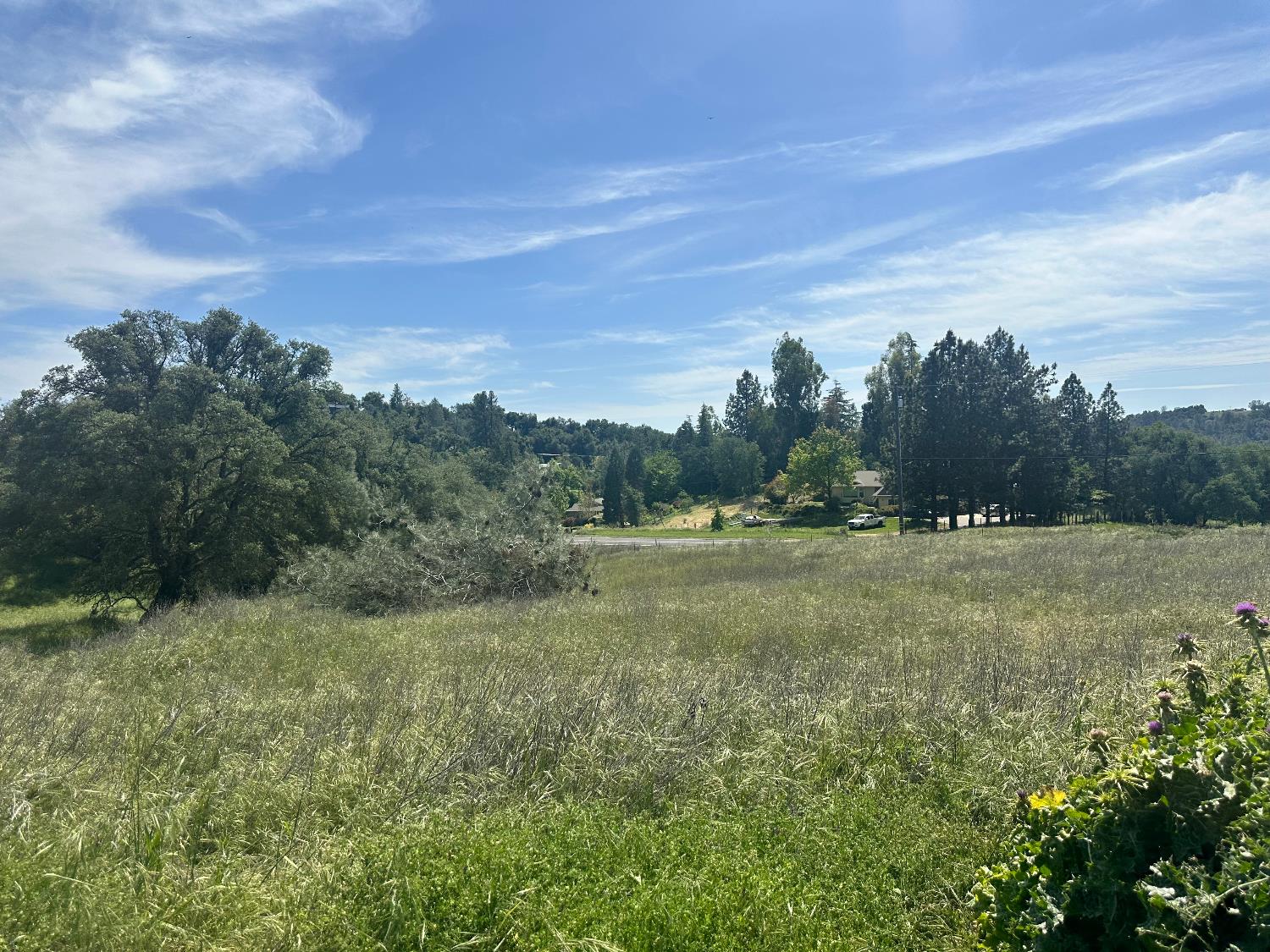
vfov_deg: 56.8
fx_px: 881
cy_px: 476
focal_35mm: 24
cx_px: 635
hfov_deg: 71.6
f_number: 1.78
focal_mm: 6.86
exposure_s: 1/7042
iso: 80
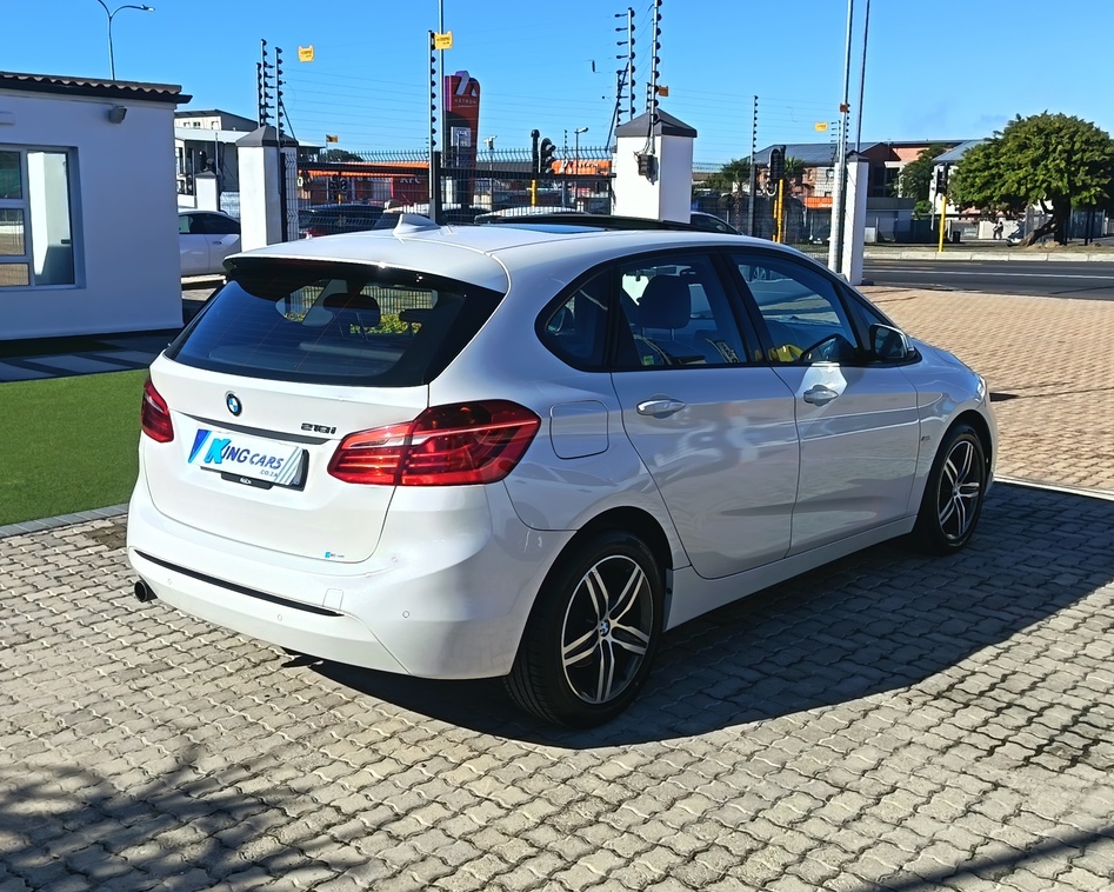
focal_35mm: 38
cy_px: 442
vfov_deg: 39.2
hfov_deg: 47.9
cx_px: 554
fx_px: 1253
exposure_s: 1/846
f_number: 1.75
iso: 100
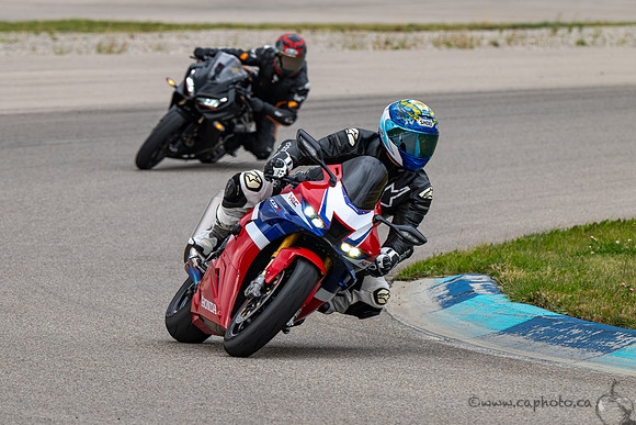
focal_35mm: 436
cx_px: 240
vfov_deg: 3.2
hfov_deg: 4.7
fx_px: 7701
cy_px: 212
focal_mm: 350
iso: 720
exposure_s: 1/800
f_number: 9
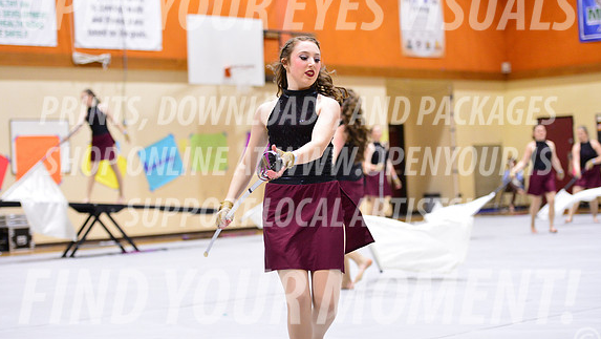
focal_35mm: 90
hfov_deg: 23.7
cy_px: 157
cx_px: 298
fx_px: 1435
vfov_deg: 13.5
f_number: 2.8
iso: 4000
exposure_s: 1/250
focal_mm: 85
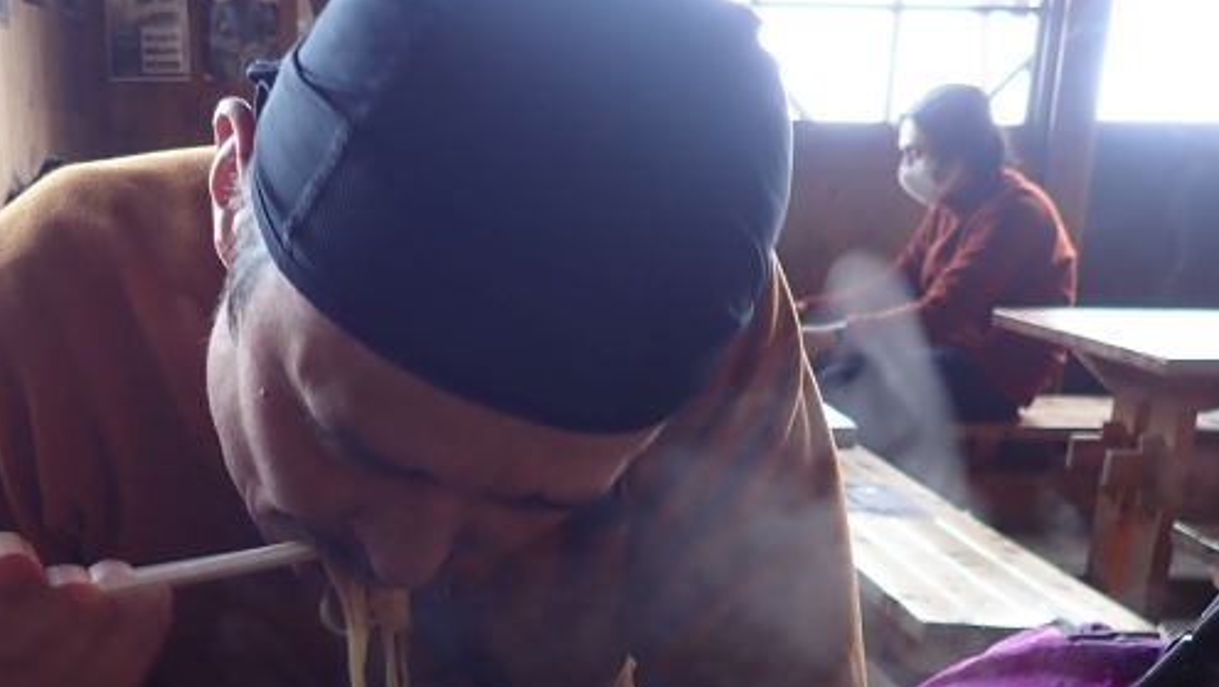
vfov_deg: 26.5
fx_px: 1423
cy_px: 574
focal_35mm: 44
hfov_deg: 45.8
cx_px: 433
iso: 100
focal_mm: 4.5
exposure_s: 1/40
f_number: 2
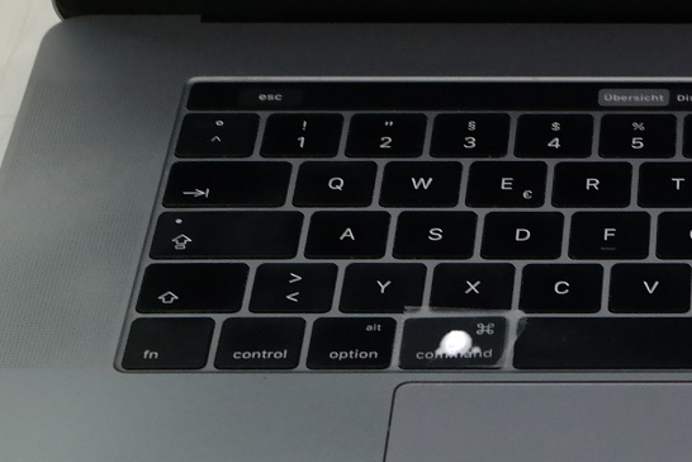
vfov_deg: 7.0
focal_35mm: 194
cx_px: 985
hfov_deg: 10.3
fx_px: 3729
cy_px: -145
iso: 1600
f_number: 4.5
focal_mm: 35
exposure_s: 1/60
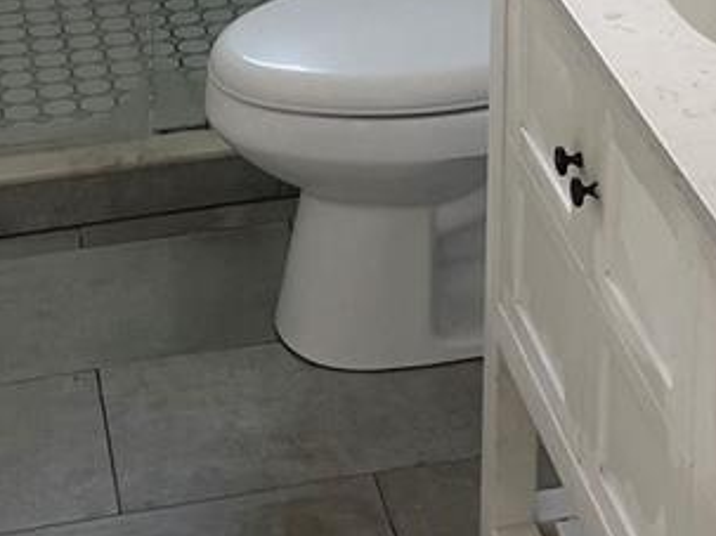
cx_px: 532
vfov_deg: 13.4
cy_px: -307
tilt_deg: -16.9
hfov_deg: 19.0
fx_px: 2130
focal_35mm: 103
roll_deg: -0.4
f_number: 1.6
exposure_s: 1/121
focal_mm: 4.2
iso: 100
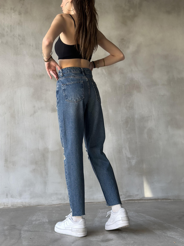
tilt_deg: +4.0
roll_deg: +0.4
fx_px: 340
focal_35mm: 48
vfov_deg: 39.7
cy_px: 123
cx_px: 92
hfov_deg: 30.3
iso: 160
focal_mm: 6.86
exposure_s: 1/60
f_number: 1.78
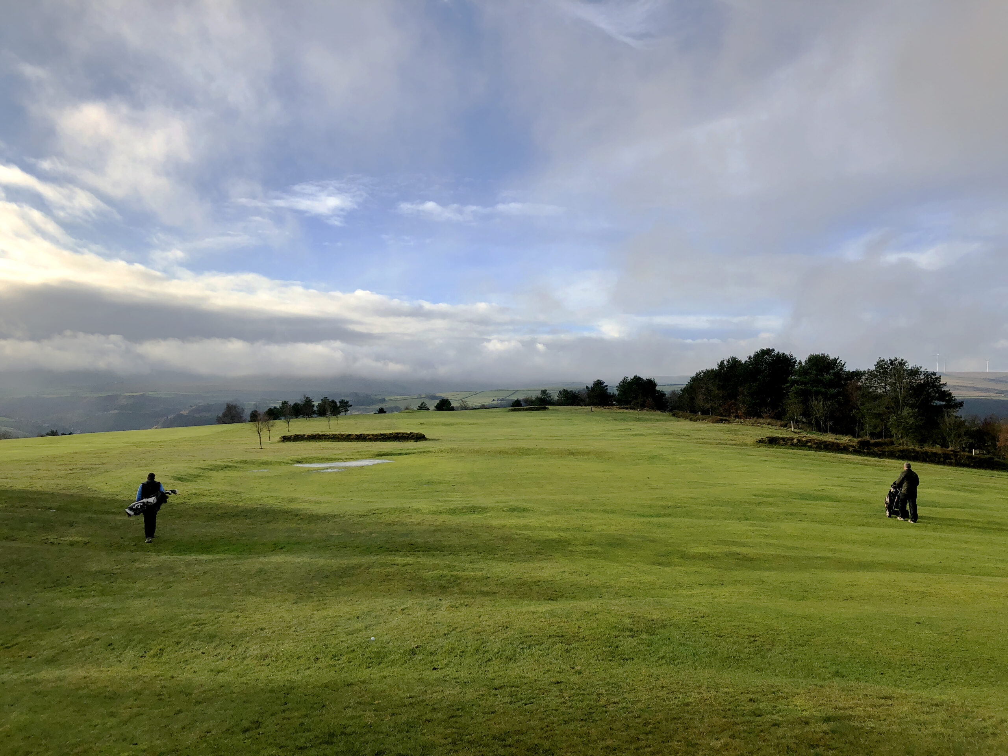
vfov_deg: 49.7
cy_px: 378
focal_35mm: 28
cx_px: 504
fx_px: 815
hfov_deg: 63.4
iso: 20
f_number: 1.8
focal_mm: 4
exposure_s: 1/2288
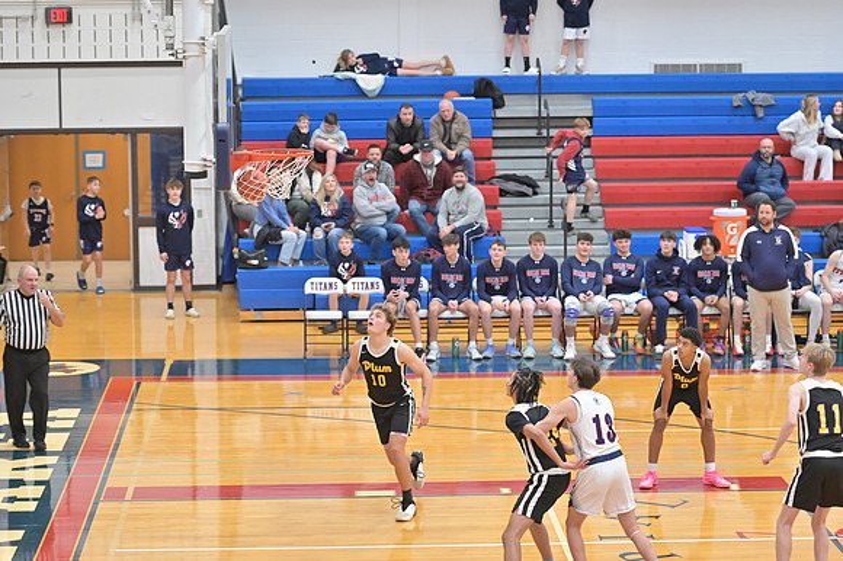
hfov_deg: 18.3
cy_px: 280
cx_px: 422
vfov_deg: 12.2
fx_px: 2621
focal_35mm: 112
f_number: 4
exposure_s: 1/800
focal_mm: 112
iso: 8000
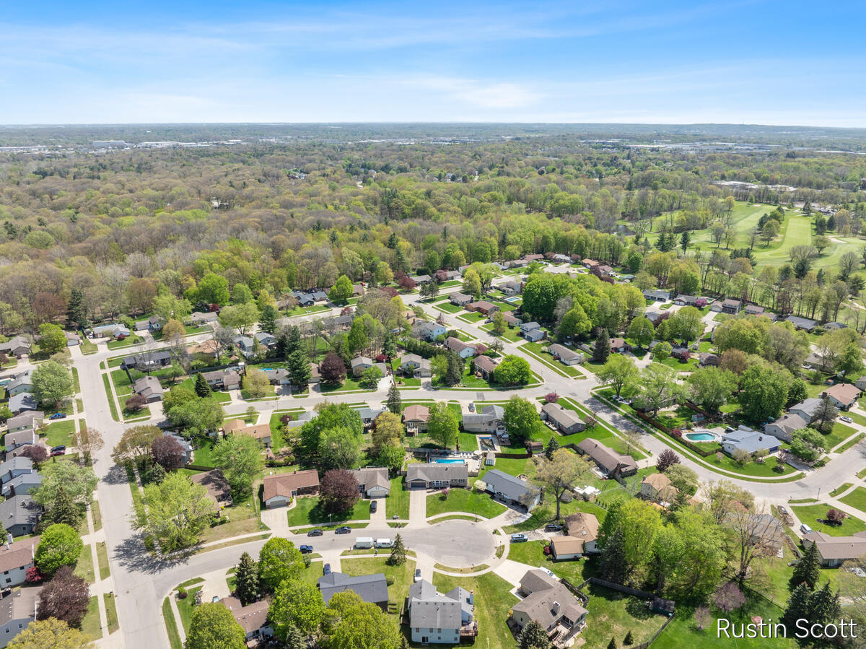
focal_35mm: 24
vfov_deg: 56.8
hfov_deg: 71.6
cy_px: 324
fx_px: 600
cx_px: 433
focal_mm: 12.29
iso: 110
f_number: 8
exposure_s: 1/160
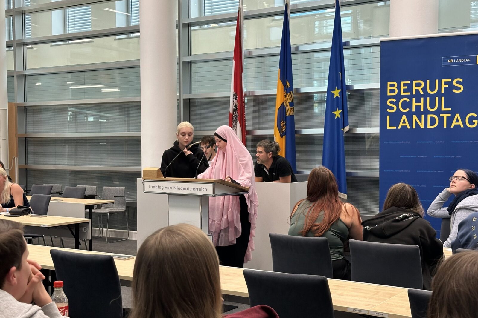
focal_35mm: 50
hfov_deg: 39.6
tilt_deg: -3.0
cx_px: 239
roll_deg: -0.3
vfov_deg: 27.0
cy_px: 175
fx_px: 664
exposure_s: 1/60
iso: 160
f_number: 1.78
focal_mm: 6.86
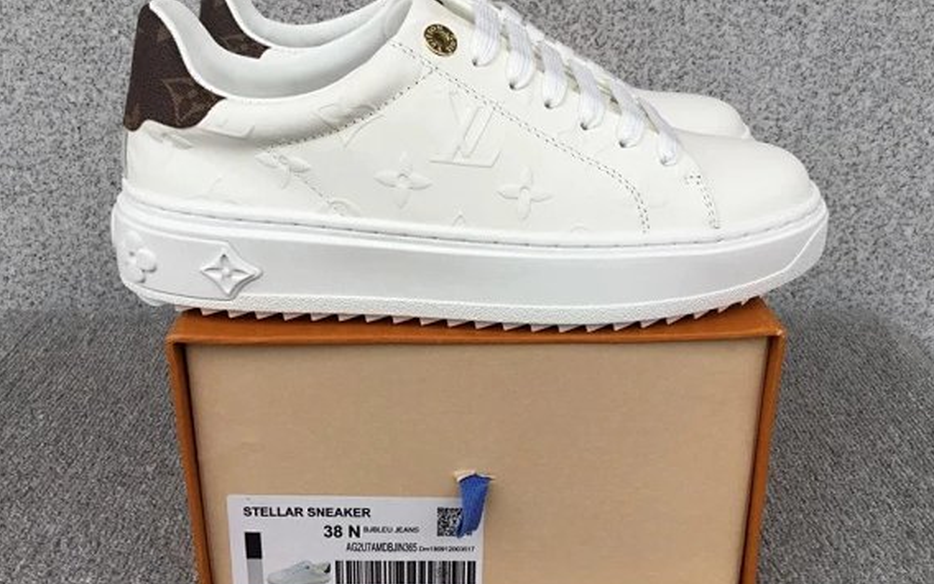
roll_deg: +0.2
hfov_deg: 52.7
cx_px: 465
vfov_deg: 34.4
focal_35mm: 37
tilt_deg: -21.3
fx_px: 942
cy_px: 283
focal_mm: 3.3
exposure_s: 1/215
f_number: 2.4
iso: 25
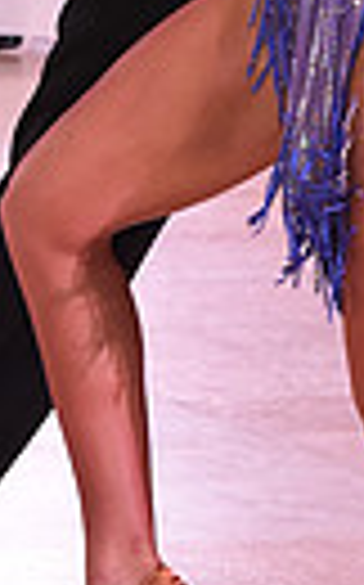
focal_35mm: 355
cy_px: -243
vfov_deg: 5.9
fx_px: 5647
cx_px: 321
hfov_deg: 3.7
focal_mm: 78
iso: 2500
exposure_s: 1/320
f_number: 7.1
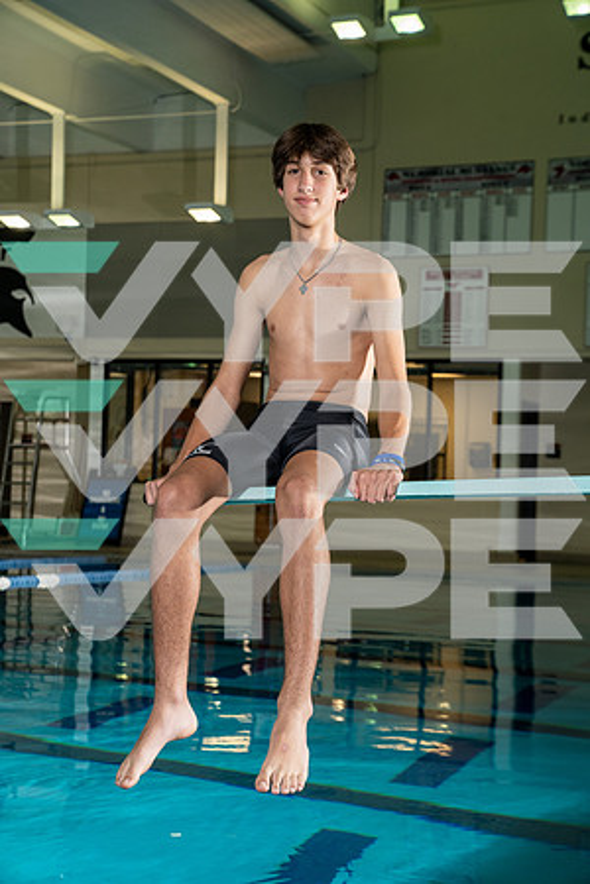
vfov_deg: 28.8
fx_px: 1721
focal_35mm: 70
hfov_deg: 19.5
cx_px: 295
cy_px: 442
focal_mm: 70
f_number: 5.6
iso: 640
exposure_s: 1/250
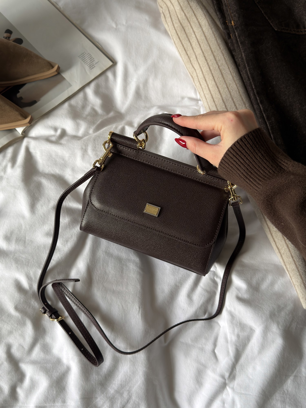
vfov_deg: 52.6
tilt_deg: -70.0
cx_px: 153
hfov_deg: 40.7
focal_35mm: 35
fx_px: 413
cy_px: 204
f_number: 1.78
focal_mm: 6.76
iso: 64
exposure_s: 1/231
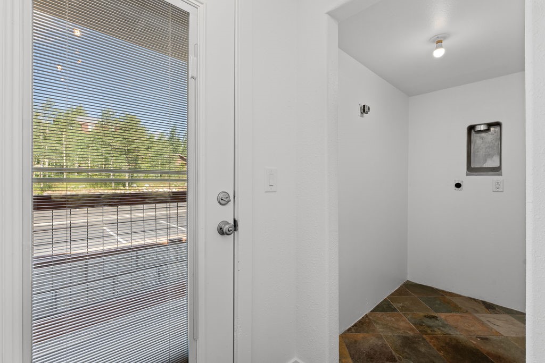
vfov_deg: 73.8
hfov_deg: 96.7
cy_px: 182
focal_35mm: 16
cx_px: 272
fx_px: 242
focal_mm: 16
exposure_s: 1/5
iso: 160
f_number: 8
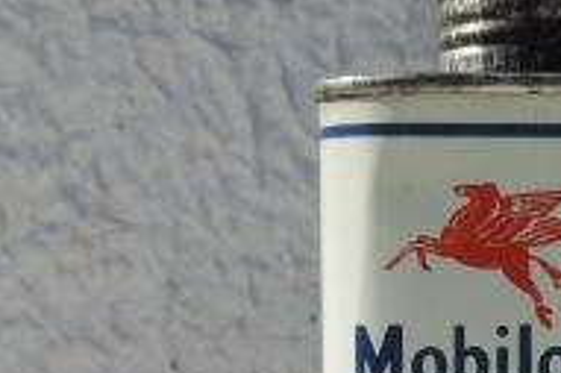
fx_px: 1526
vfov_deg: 13.2
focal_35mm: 98
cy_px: 558
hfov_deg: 20.4
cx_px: 502
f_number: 3.1
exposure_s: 1/1250
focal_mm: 5.3
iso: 80
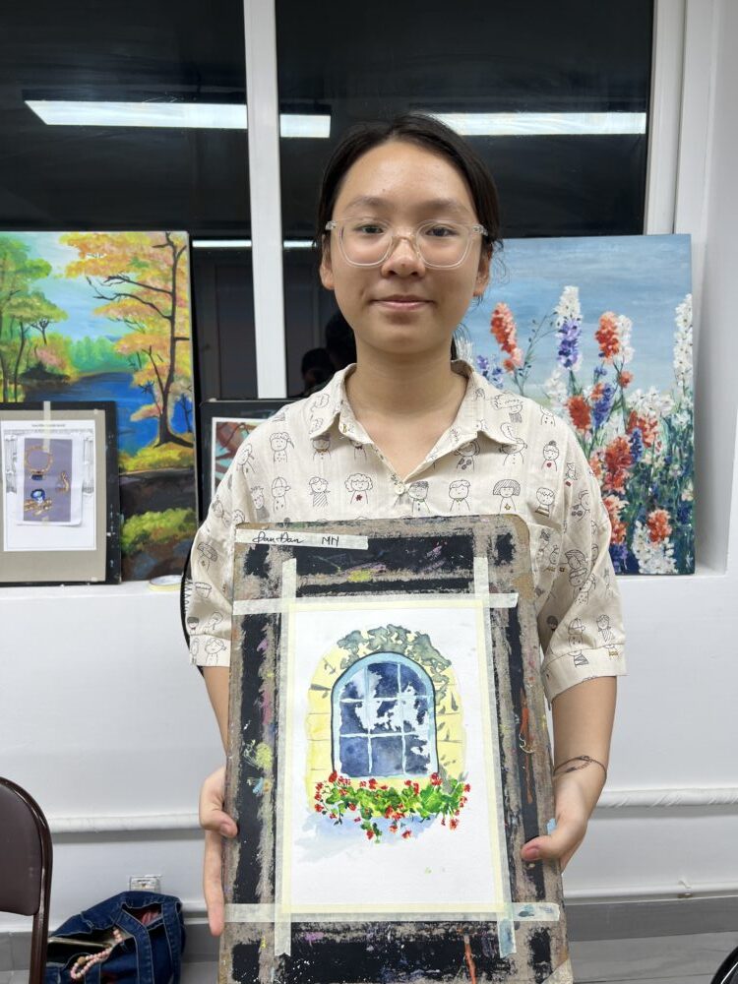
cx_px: 369
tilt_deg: -8.7
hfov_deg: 53.1
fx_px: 739
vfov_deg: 67.3
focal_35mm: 26
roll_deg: +2.1
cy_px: 492
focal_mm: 5.7
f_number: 1.5
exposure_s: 1/114
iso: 32
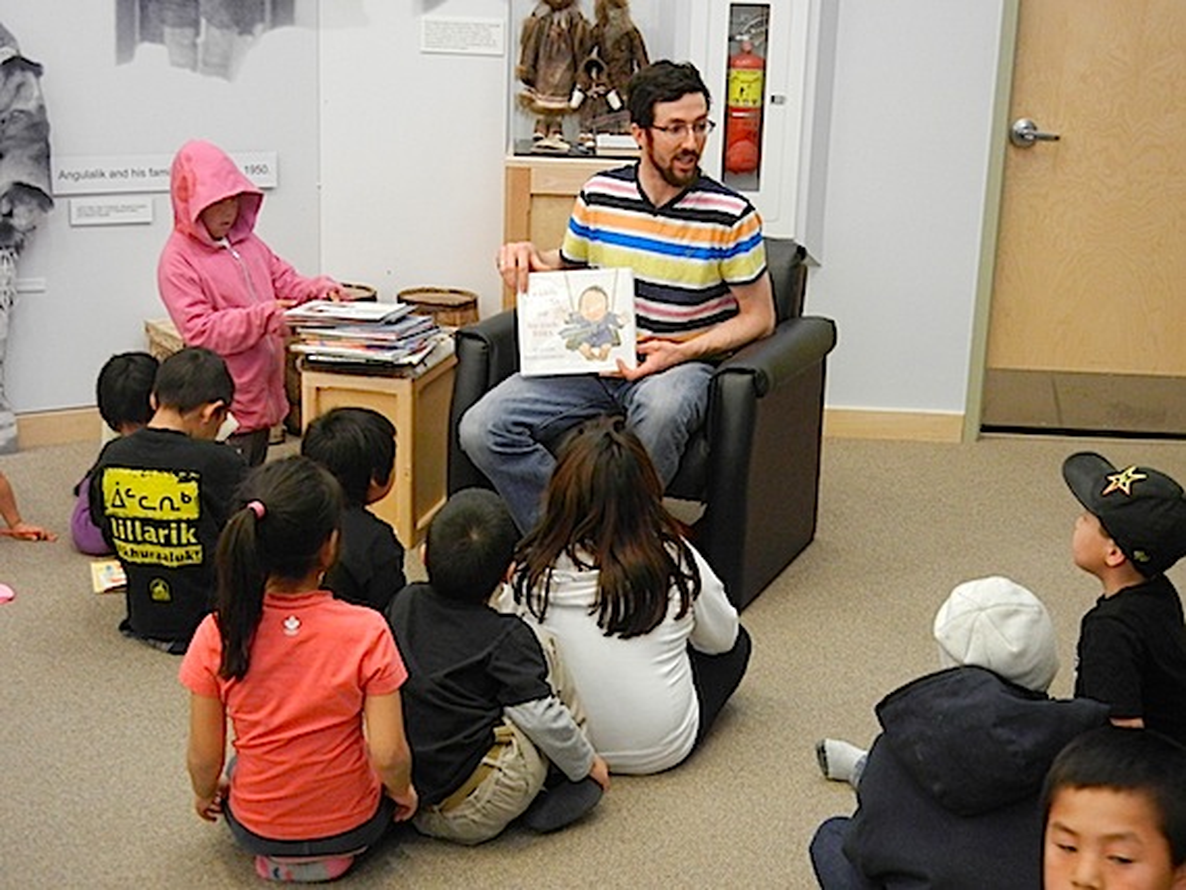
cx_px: 593
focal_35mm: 52
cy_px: 445
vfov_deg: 28.1
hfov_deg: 36.8
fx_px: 1782
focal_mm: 9.3
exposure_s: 1/27
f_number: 3.9
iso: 800
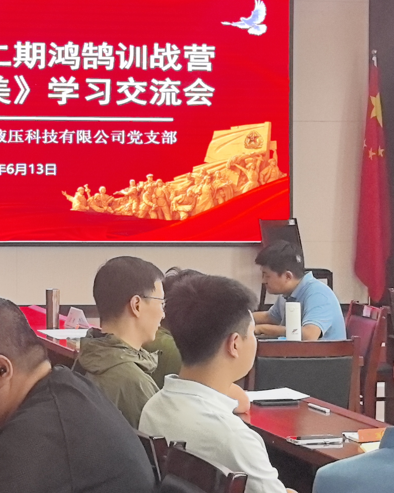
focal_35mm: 101
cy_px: 175
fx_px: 1472
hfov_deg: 14.8
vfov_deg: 18.9
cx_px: -62
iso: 125
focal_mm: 6.98
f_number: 2
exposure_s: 1/100
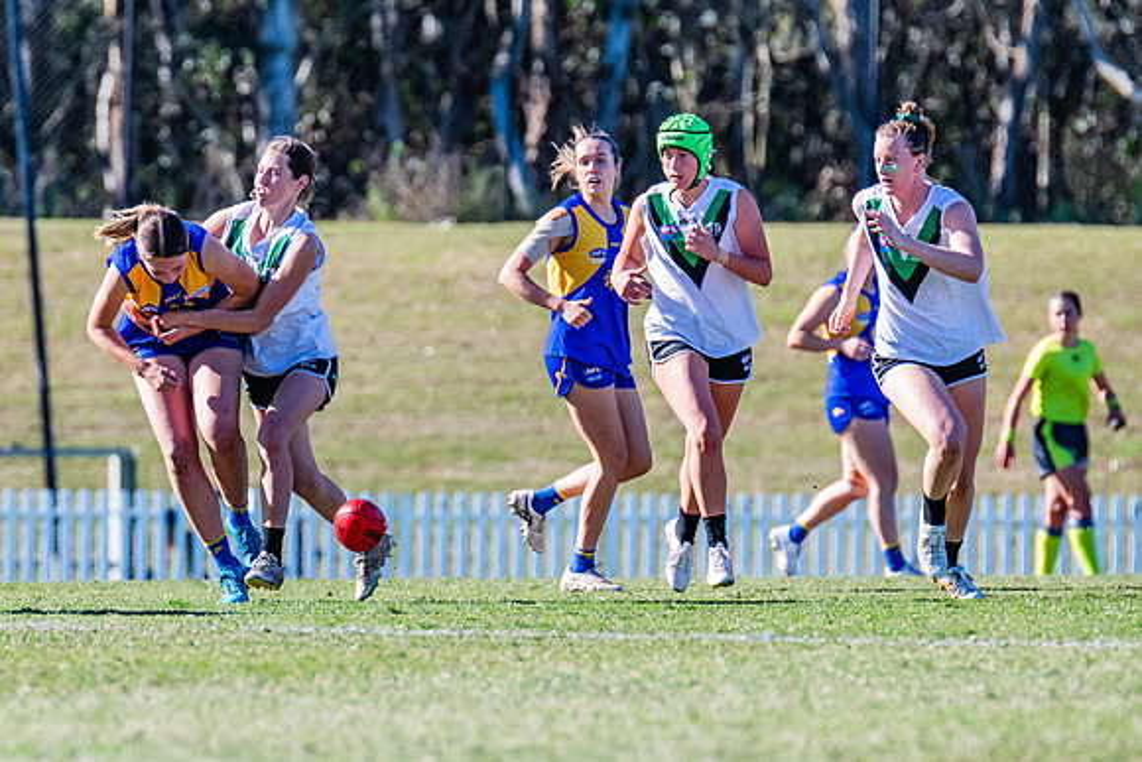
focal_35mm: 704
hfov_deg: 2.9
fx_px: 22351
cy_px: 371
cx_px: 227
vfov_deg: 2.0
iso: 640
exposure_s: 1/1250
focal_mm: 420
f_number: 7.1
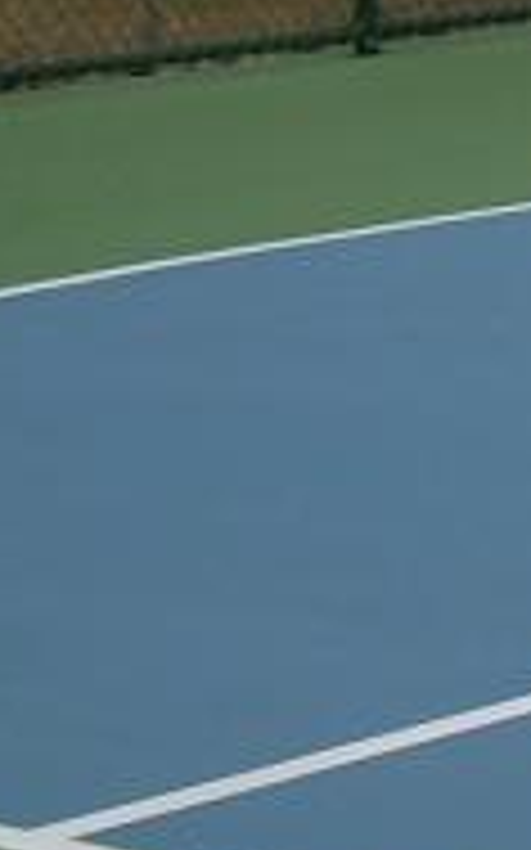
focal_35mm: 218
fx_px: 5051
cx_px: 2182
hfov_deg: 5.3
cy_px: -162
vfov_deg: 9.5
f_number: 4.6
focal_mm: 6.3
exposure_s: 1/177
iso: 50
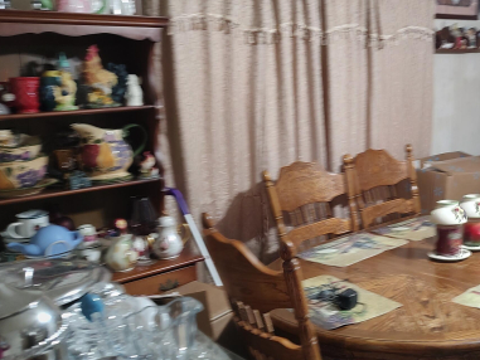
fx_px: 583
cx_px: 376
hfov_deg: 43.0
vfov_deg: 34.4
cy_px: 176
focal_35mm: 42
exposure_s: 1/40
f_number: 1.9
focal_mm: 5.88
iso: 1316
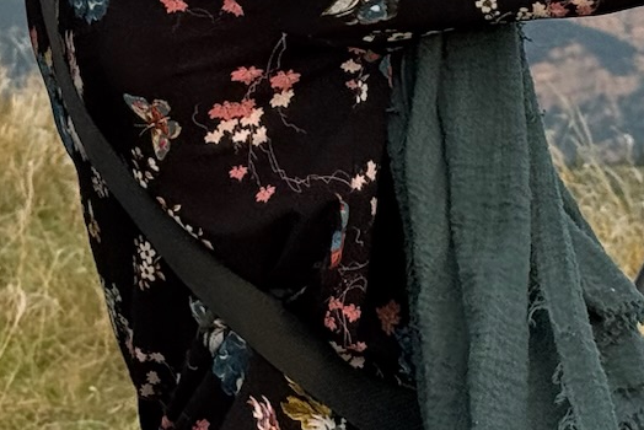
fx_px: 3490
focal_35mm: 195
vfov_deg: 7.0
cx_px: 172
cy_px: -111
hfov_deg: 10.5
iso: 64
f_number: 1.78
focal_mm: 6.76
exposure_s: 1/987
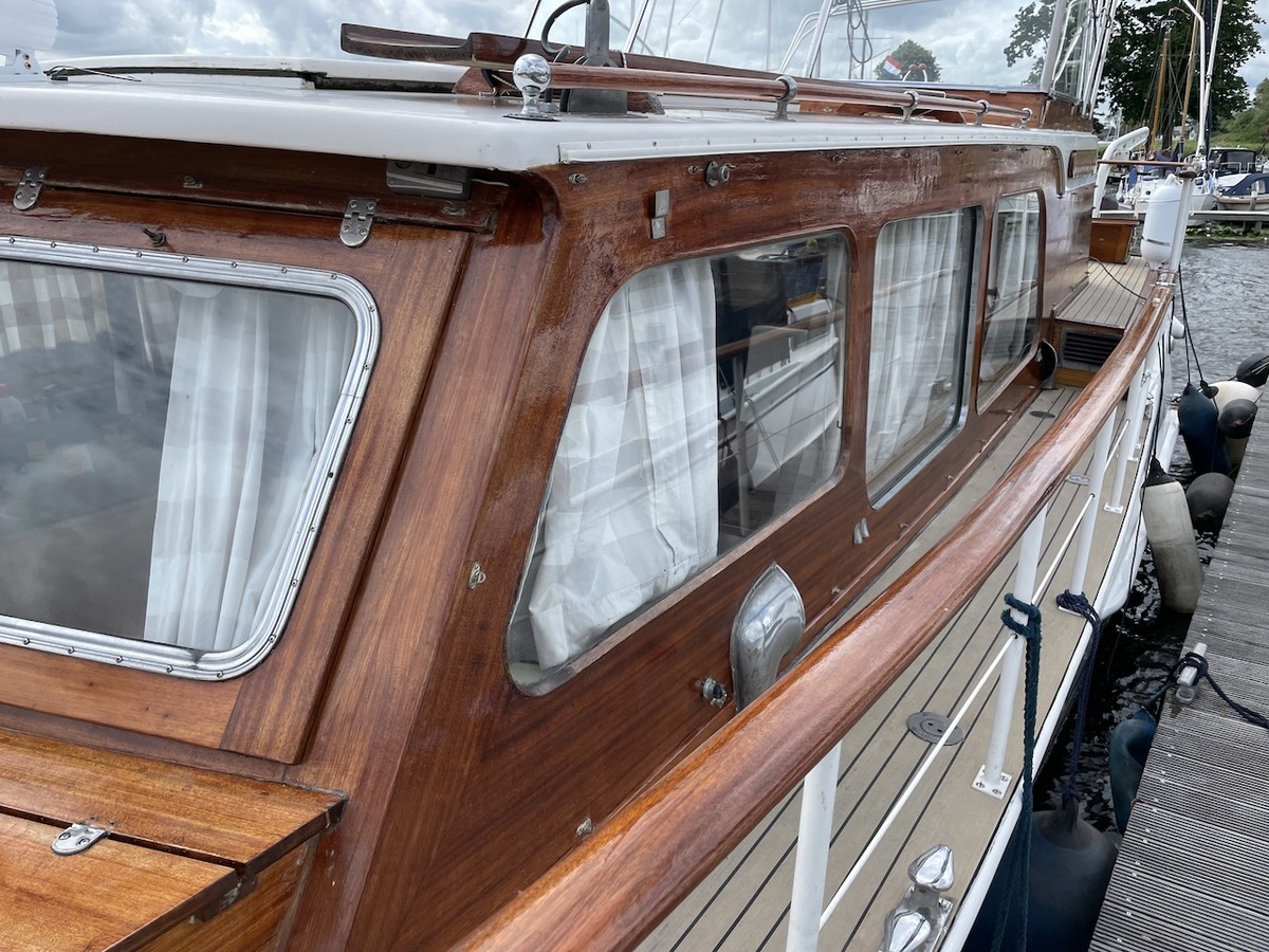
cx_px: 634
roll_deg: +3.9
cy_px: 476
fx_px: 953
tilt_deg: -19.6
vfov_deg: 53.1
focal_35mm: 26
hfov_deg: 67.3
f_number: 1.6
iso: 32
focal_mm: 4.2
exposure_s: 1/2053
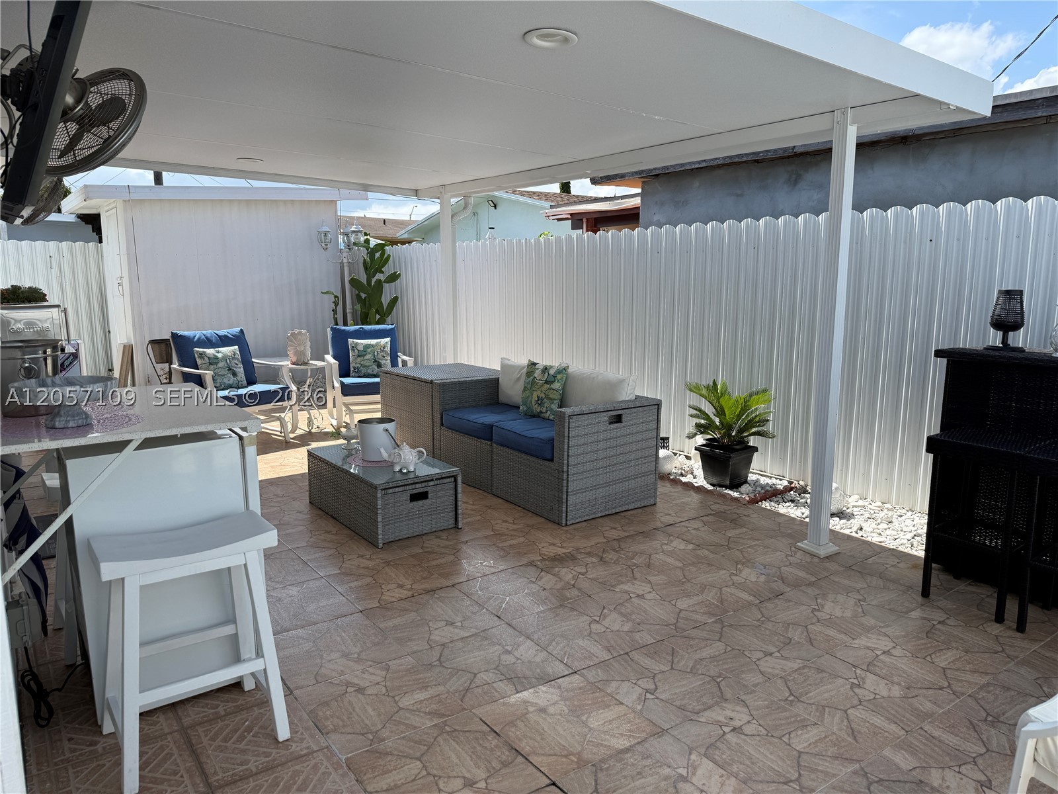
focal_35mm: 24
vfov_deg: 56.8
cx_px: 529
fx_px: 734
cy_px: 397
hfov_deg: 71.6
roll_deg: -0.2
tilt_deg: -9.7
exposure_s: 1/3021
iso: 80
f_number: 1.78
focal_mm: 6.76
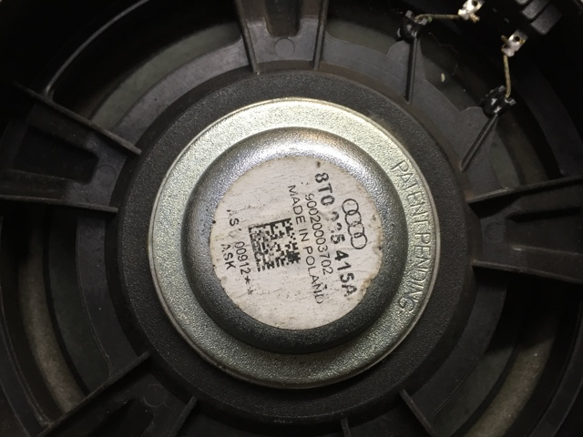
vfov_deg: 48.2
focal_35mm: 29
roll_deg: +1.5
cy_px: 218
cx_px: 292
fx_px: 488
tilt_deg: -34.5
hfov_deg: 61.7
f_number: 2.2
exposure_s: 1/33
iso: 32
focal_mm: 4.15
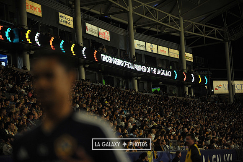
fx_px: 783
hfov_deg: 17.7
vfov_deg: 11.8
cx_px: 122
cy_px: 81
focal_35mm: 116
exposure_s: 1/1250
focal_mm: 116
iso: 1250
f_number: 2.8
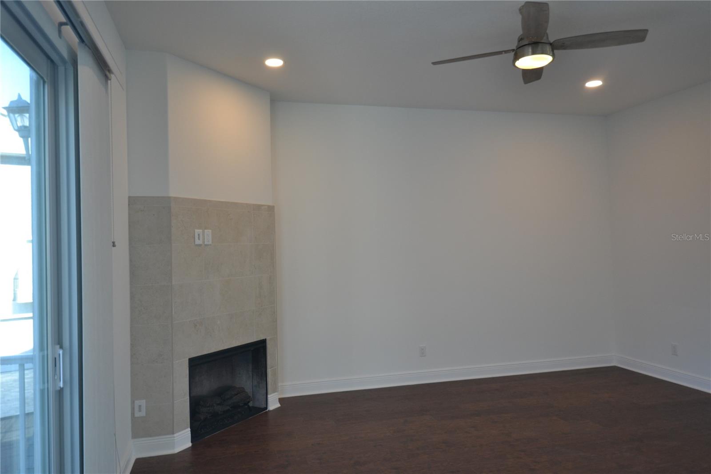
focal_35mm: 26
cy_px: 237
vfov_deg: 50.4
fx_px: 503
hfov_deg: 70.4
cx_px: 356
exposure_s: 1/80
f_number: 4.2
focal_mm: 17
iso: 400
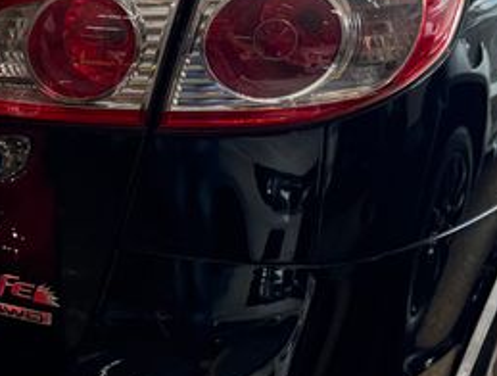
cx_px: -5
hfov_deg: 21.4
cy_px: 81
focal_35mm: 88
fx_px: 1268
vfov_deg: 16.8
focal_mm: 6.76
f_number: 1.78
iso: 200
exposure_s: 1/135
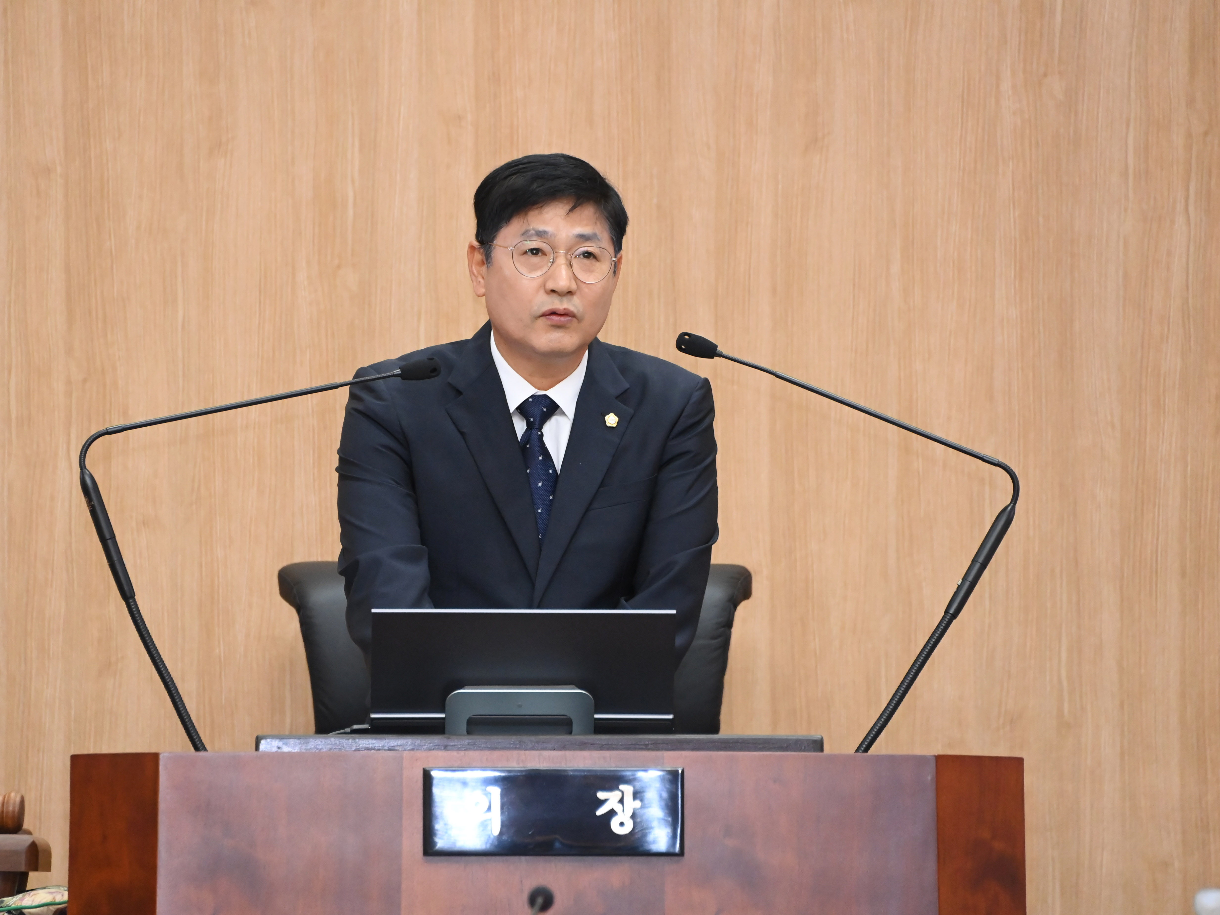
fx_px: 11454
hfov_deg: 6.1
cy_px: 458
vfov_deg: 4.6
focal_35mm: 325
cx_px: 546
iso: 8000
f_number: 6.3
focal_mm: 300
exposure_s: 1/250
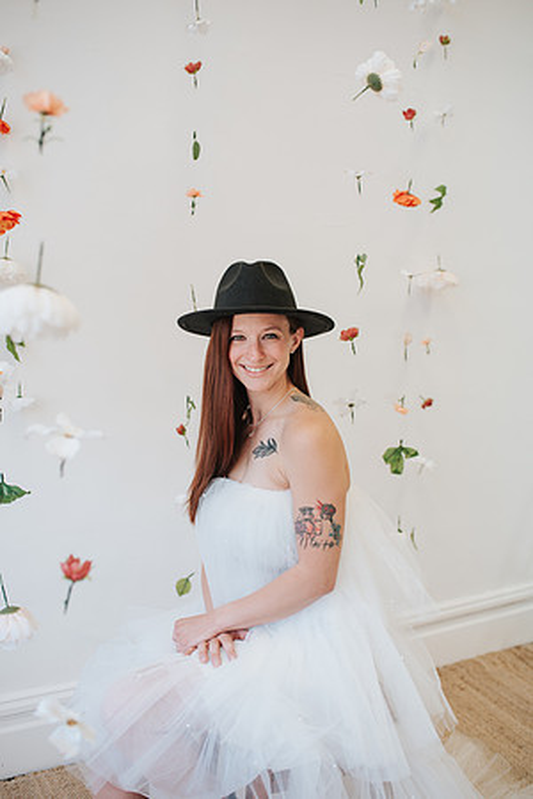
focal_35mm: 35
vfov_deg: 54.4
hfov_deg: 37.9
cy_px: 400
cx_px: 266
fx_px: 777
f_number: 2.8
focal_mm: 35
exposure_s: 1/200
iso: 400
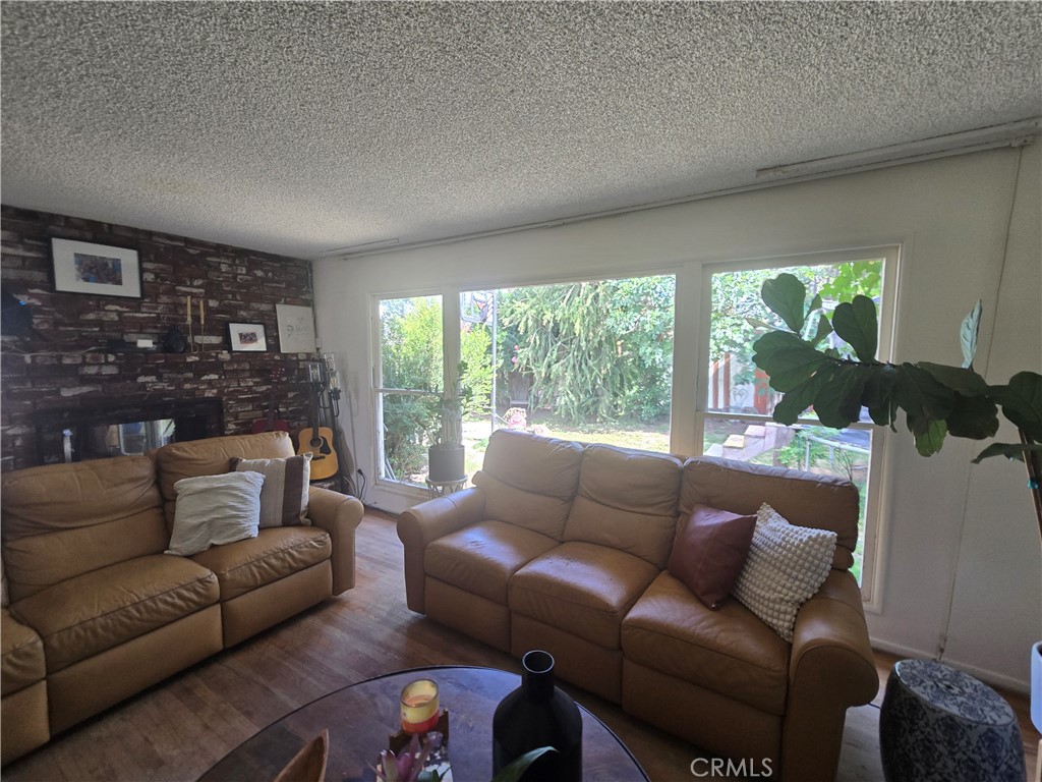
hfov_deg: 106.2
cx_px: 521
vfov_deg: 89.9
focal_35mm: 13
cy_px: 391
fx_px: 391
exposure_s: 1/60
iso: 100
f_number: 2.2
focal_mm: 2.2
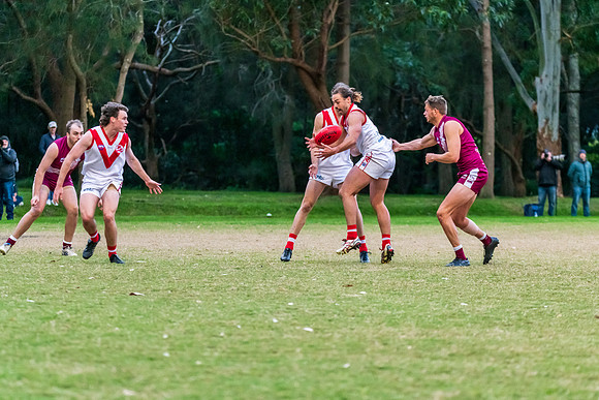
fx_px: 3413
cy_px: 201
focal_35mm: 205
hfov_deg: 10.0
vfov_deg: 6.7
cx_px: 305
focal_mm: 200
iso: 3200
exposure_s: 1/1000
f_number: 5.3
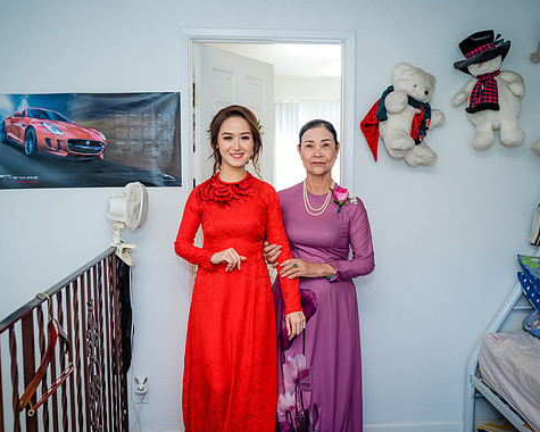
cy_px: 213
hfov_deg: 46.8
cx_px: 269
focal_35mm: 39
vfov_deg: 38.2
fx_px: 623
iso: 1000
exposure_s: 1/160
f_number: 4
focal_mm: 34
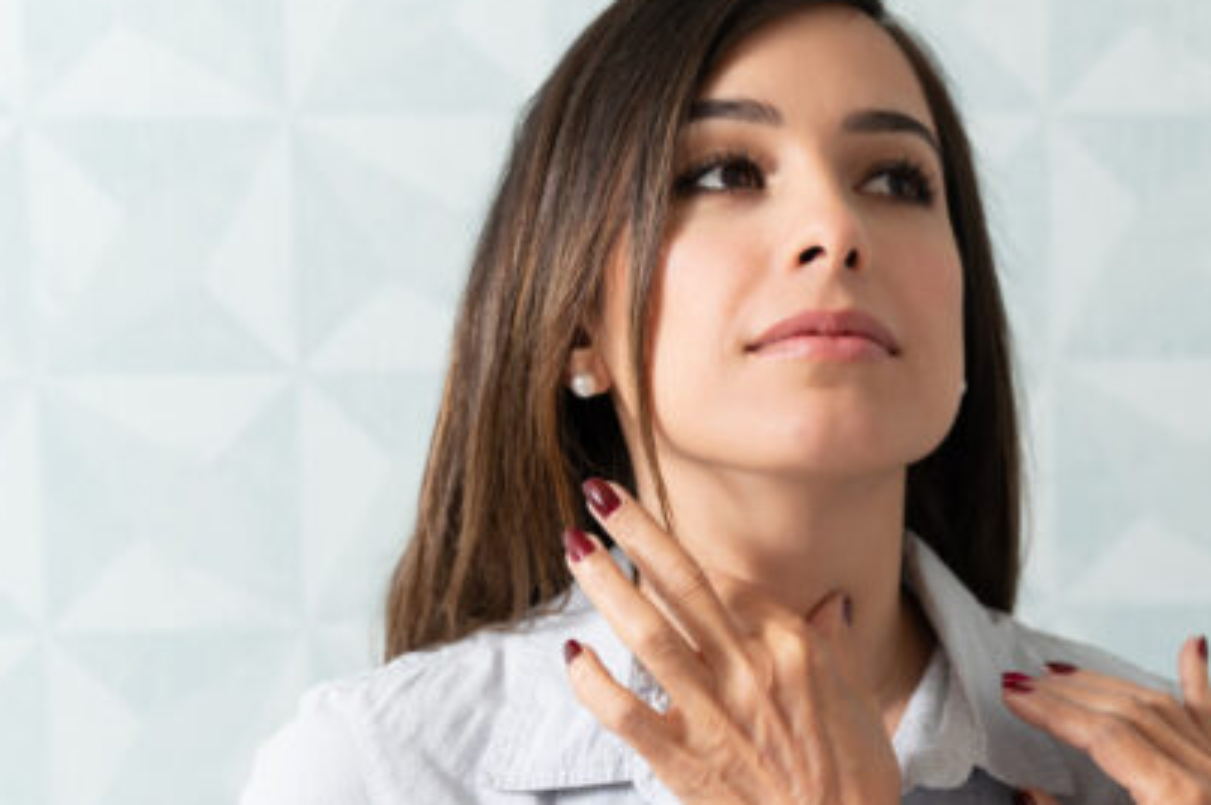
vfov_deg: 16.5
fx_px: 2756
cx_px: 944
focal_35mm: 82
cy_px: 604
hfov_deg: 24.4
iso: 100
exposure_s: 1/200
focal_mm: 43
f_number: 2.8
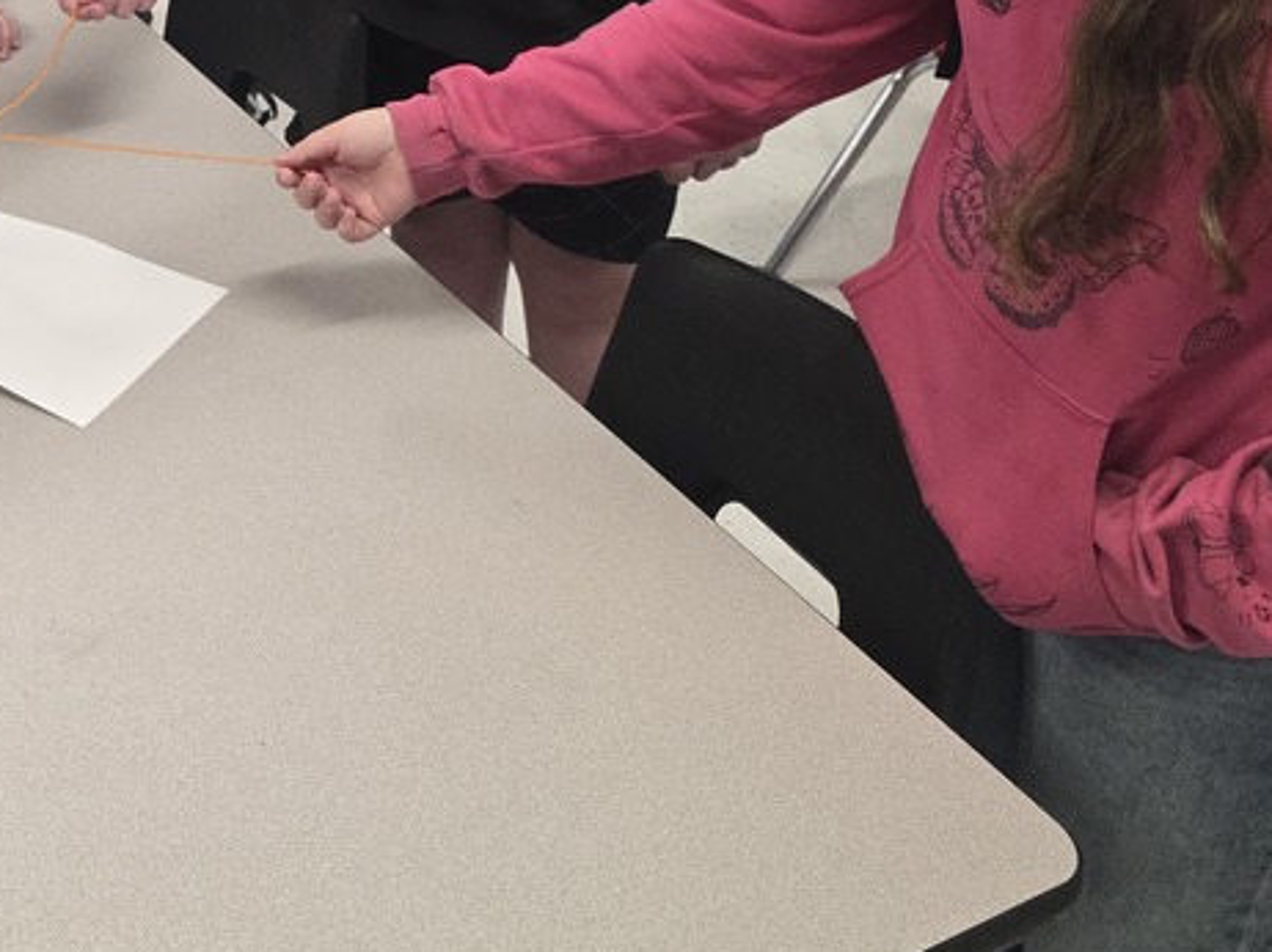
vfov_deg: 26.8
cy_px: -25
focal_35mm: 51
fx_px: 1873
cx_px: 135
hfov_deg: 35.4
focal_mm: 6.3
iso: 500
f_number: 1.7
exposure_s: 1/120
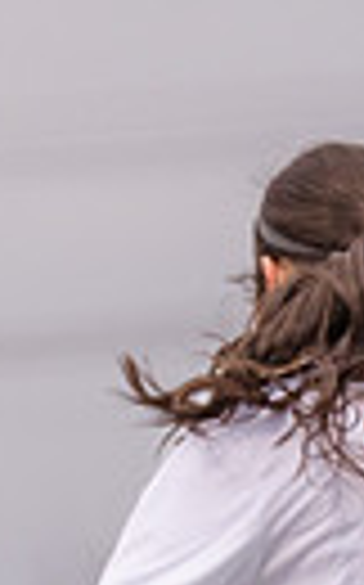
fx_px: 16942
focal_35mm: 1065
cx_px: -891
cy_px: 959
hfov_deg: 1.2
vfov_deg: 2.0
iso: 640
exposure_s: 1/1600
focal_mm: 168
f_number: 2.8
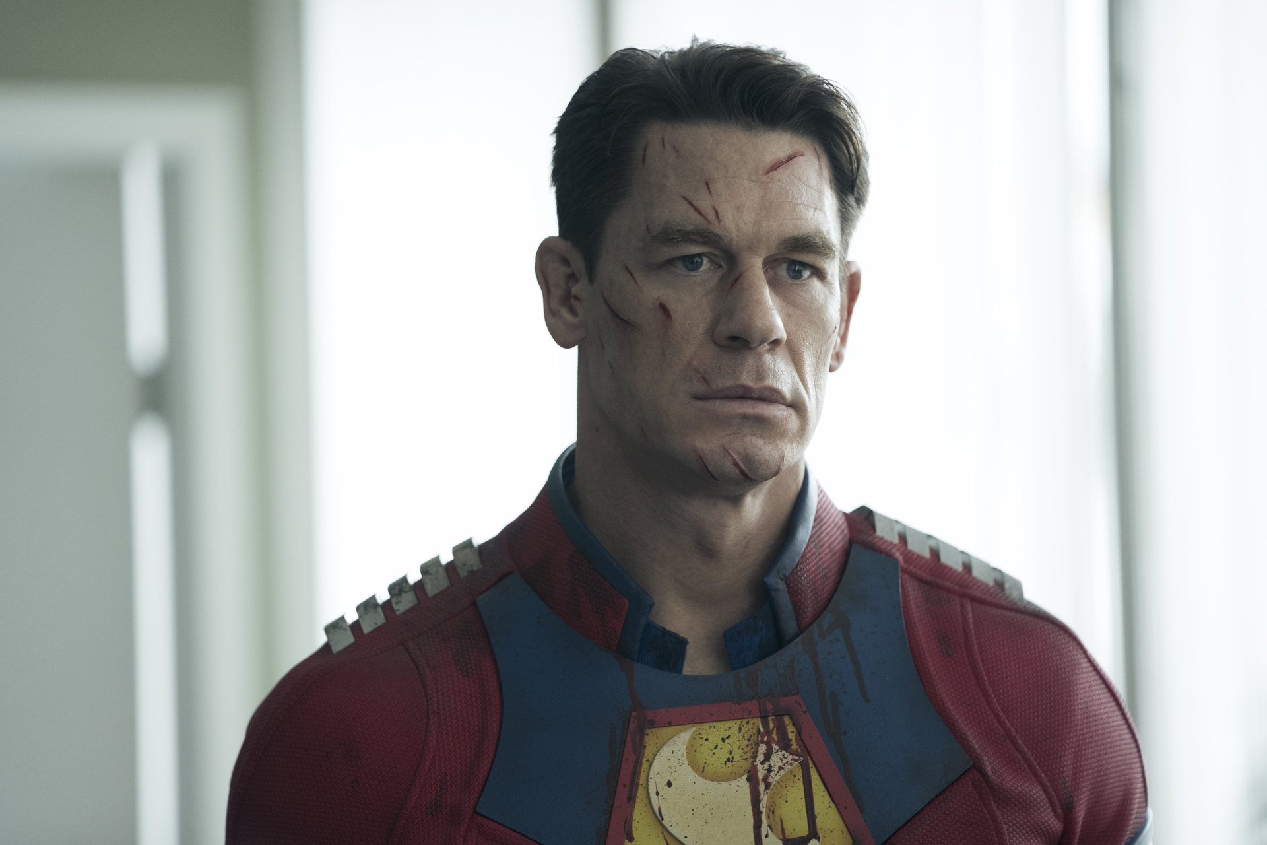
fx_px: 6264
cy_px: 422
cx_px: 634
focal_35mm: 178
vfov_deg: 7.7
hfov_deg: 11.5
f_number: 2.8
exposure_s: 1/320
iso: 1600
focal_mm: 178
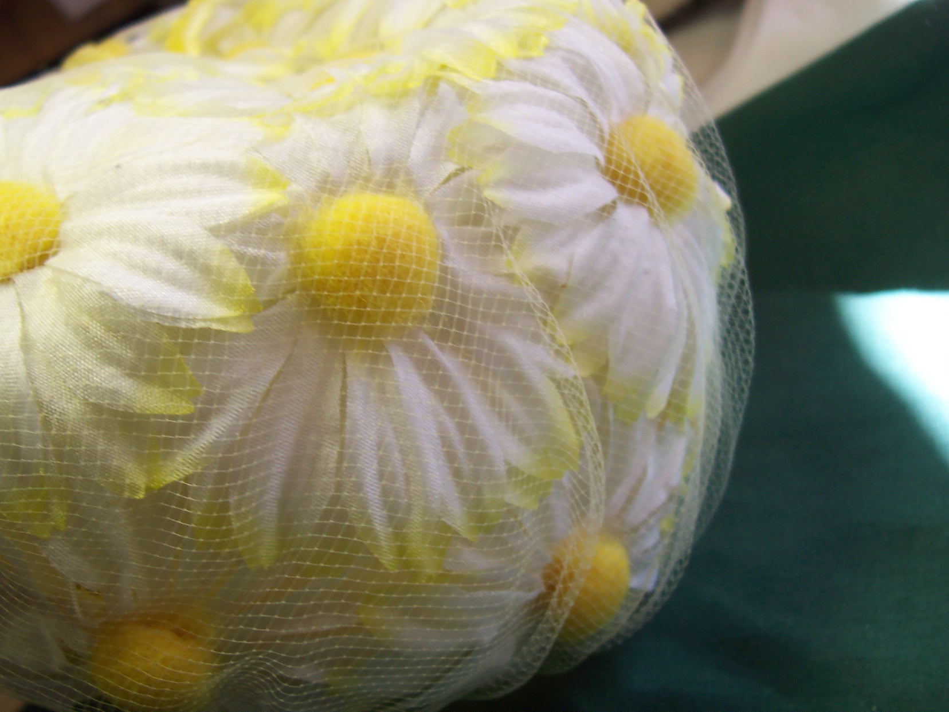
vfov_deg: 38.7
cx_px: 474
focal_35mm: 37
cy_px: 356
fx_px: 1014
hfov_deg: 50.1
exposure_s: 1/125
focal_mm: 5.6
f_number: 2.8
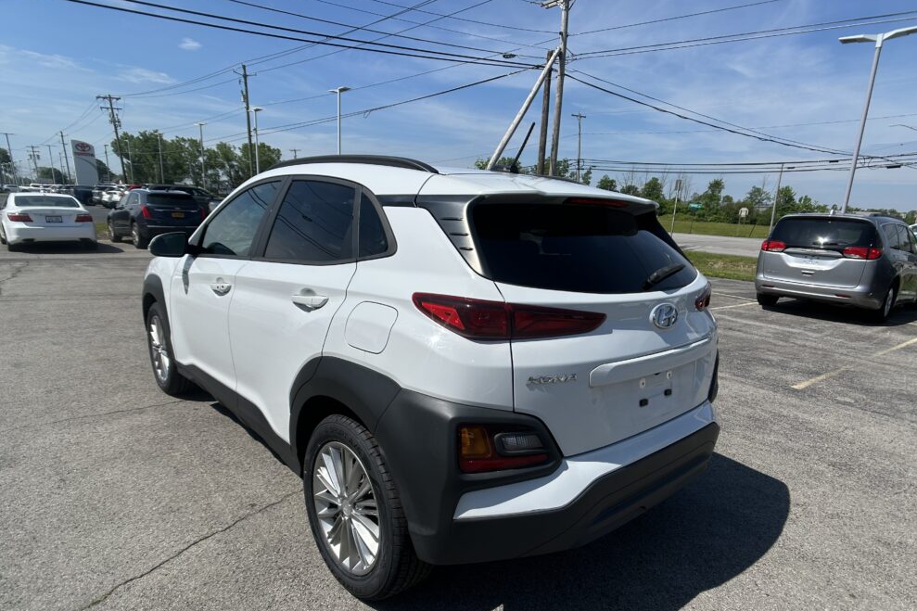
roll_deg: -2.5
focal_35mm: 28
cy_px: 342
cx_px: 460
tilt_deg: -14.6
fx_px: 713
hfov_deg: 65.5
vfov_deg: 46.3
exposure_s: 1/6211
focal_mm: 5.7
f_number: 1.5
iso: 50
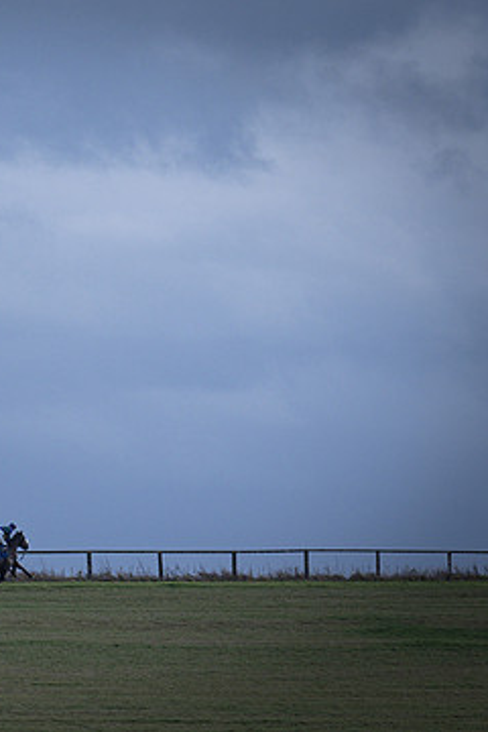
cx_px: 90
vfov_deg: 2.8
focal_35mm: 735
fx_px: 14944
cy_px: 322
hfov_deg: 1.9
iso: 125
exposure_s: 1/2000
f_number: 2.8
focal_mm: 200
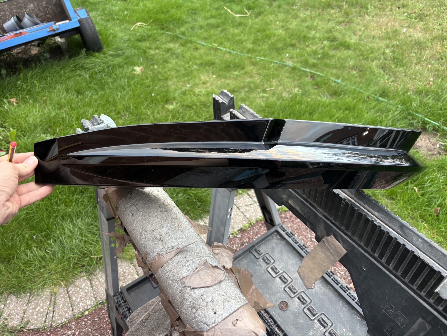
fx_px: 336
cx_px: 224
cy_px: 168
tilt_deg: -44.3
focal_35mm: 26
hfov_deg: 67.3
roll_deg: +2.8
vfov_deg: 53.1
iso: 160
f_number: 1.6
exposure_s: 1/60
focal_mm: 5.96
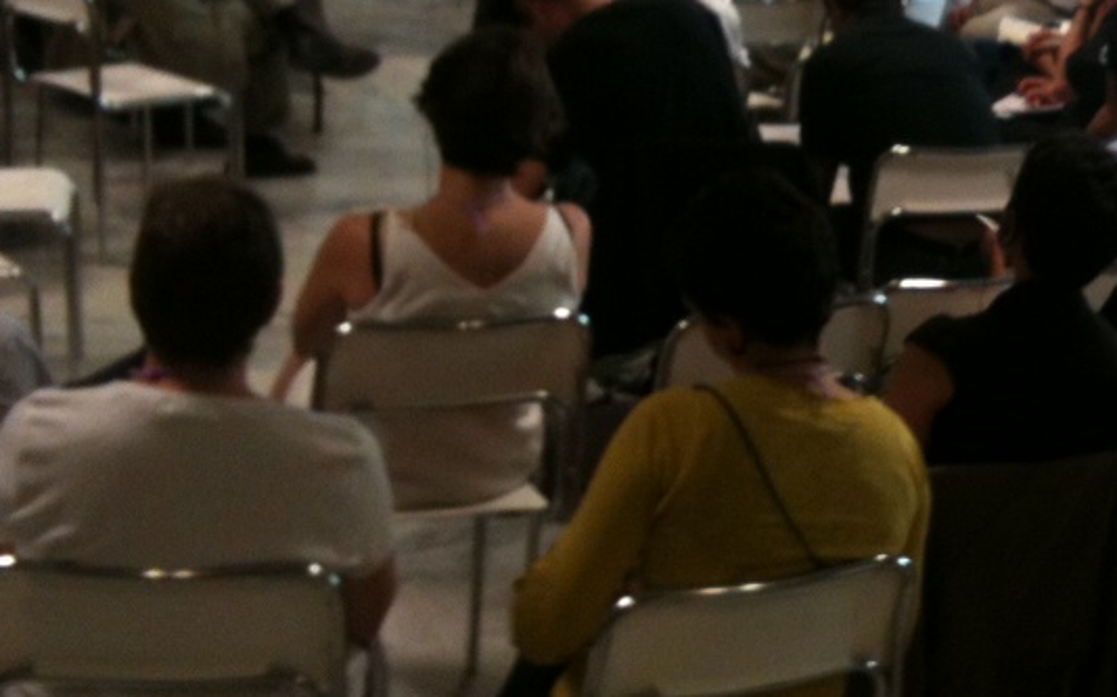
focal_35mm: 89
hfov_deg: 22.2
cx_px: 1173
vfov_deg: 14.5
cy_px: 96
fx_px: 2708
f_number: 2.8
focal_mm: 3.85
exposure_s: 1/20
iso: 80
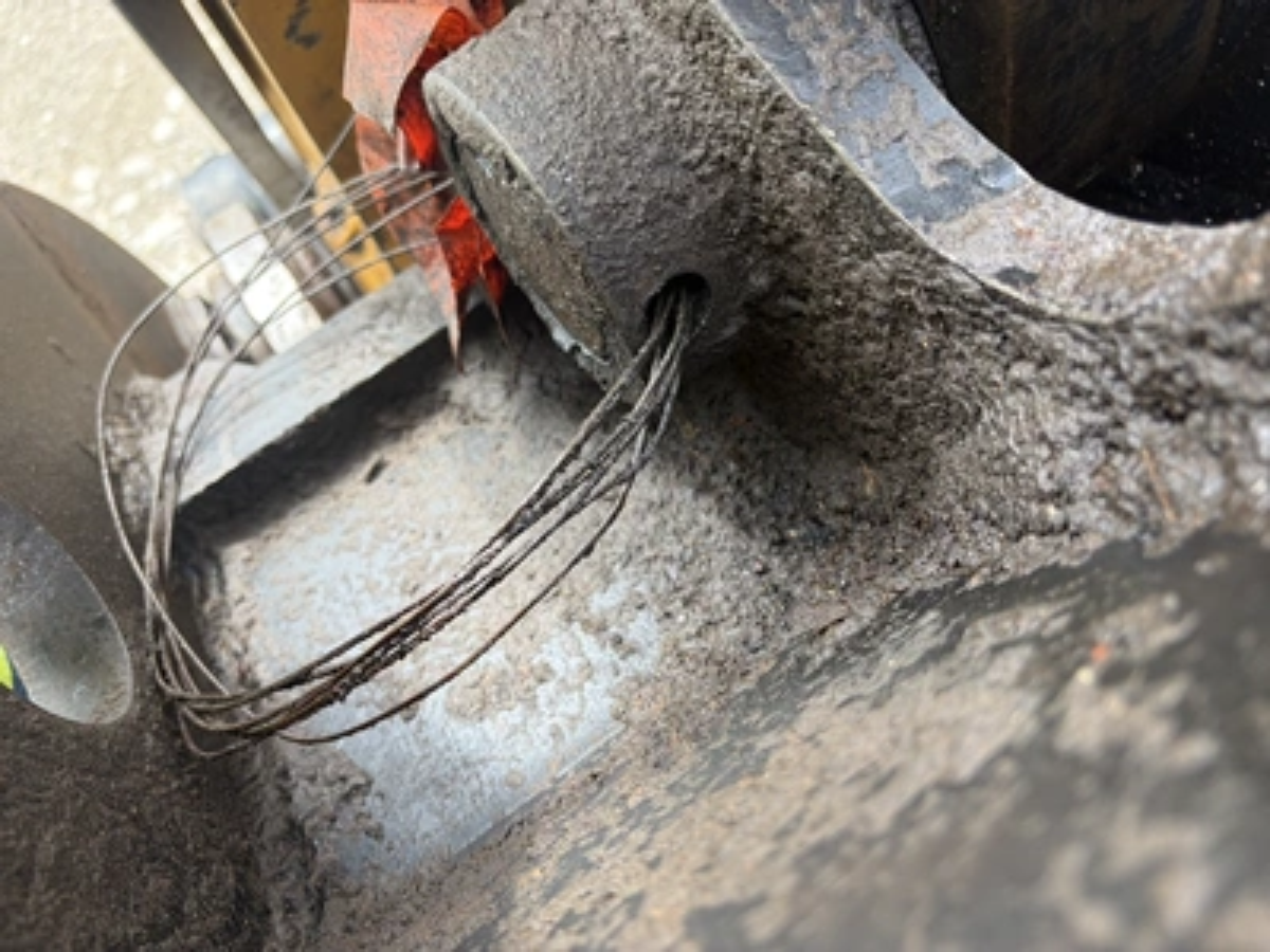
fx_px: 954
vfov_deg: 53.1
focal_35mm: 26
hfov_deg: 67.3
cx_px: 635
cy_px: 476
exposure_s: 1/176
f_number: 1.6
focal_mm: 5.96
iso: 50
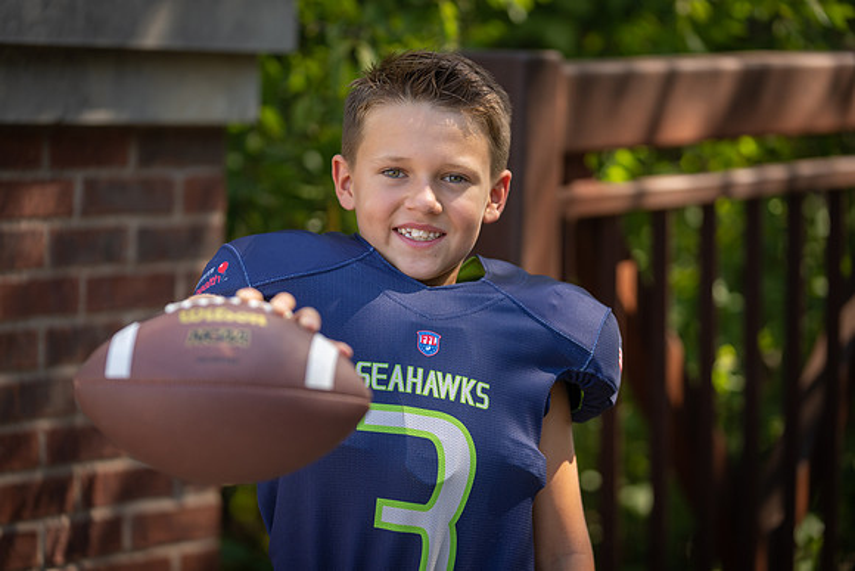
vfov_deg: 13.2
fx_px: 2470
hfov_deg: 19.6
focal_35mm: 104
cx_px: 428
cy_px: 286
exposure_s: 1/320
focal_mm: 104
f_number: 2.8
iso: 100
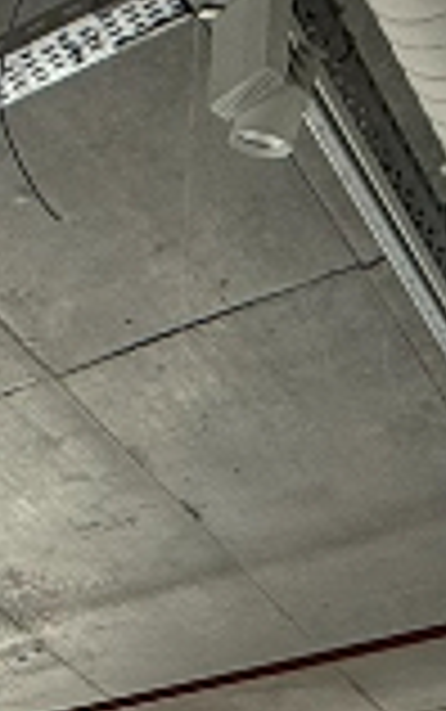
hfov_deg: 12.1
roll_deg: -1.9
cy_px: 1503
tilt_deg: -3.8
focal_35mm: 94
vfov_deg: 16.0
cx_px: -496
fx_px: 1825
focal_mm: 2.22
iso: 50
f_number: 2.2
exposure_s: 1/131
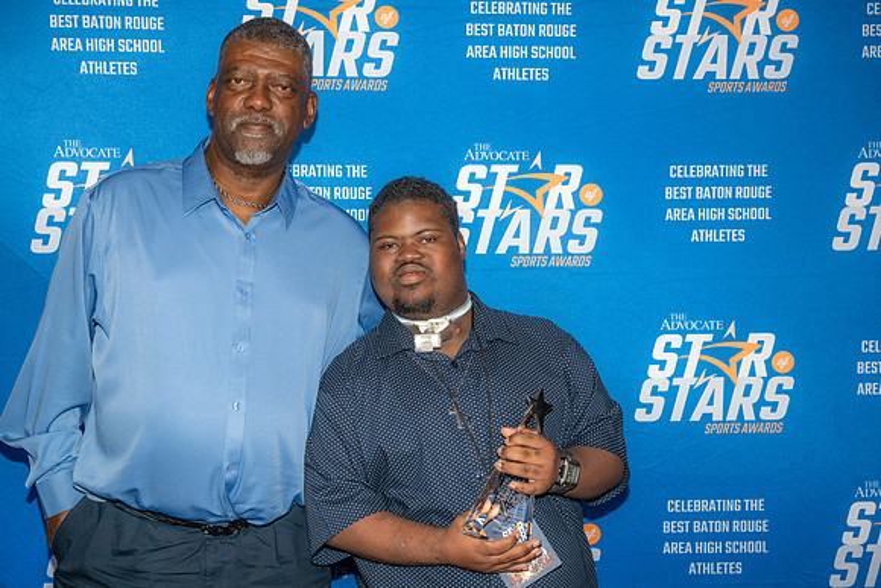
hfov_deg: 39.6
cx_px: 440
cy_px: 294
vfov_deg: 27.0
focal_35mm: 50
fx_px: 1224
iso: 320
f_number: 7.1
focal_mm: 50
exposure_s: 1/100
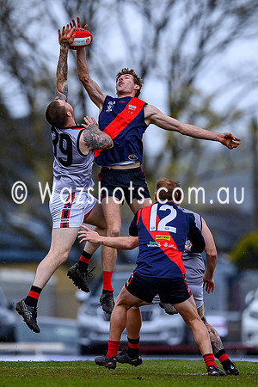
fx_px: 10036
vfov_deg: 2.2
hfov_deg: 1.5
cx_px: 120
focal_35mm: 934
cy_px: 195
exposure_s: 1/1250
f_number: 4
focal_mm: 500
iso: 280
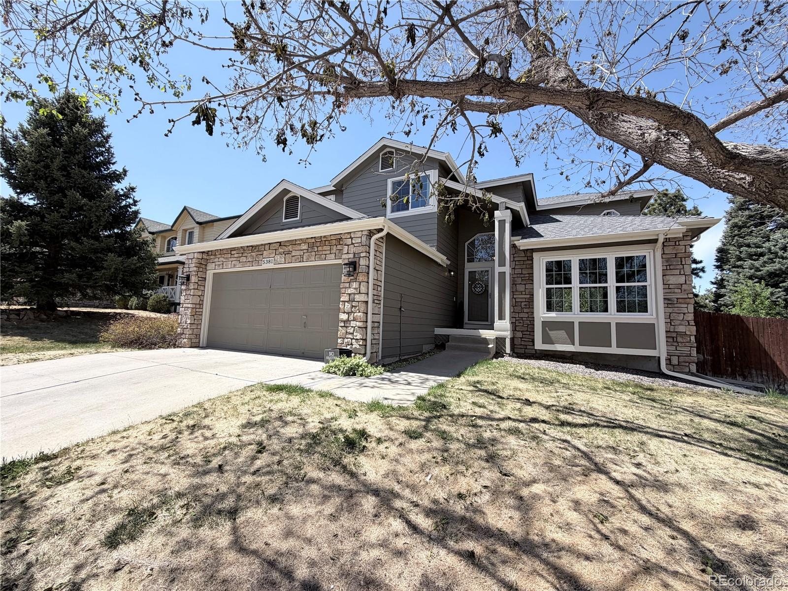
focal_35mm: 14
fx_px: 319
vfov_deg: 85.7
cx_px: 394
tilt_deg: +6.3
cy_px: 296
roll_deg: -1.7
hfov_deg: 102.1
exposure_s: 1/770
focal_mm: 2.22
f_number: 2.2
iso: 25
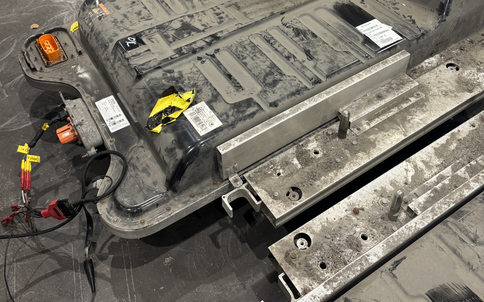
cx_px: 241
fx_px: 488
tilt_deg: -38.9
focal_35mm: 37
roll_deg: +1.0
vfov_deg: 32.7
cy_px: 32
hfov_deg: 52.8
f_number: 1.6
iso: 125
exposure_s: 1/50
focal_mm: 5.96
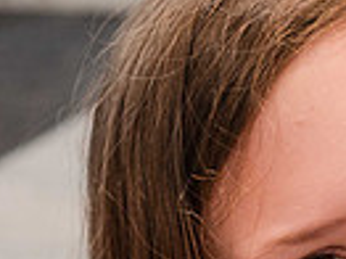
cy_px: 309
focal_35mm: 133
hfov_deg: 13.5
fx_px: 1328
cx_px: 589
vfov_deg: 10.9
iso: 1400
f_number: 4
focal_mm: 29.5
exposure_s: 1/125
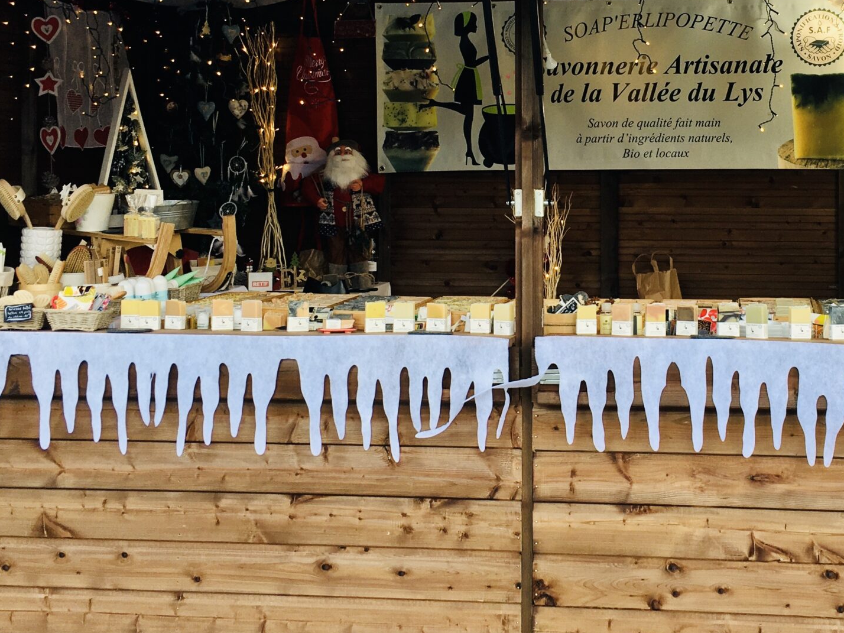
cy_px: 163
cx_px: 595
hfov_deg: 36.3
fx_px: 1268
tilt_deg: +0.5
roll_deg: -0.2
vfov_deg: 27.7
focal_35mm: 52
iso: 25
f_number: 2.2
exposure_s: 1/50
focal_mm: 4.15
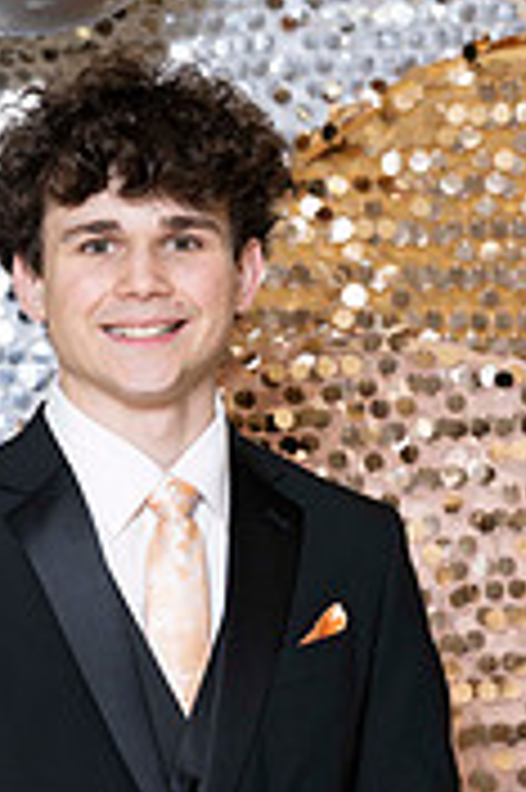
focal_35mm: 320
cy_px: 729
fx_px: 7027
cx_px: 121
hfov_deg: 4.3
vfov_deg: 6.4
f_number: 5.6
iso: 250
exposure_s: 1/200
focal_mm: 125
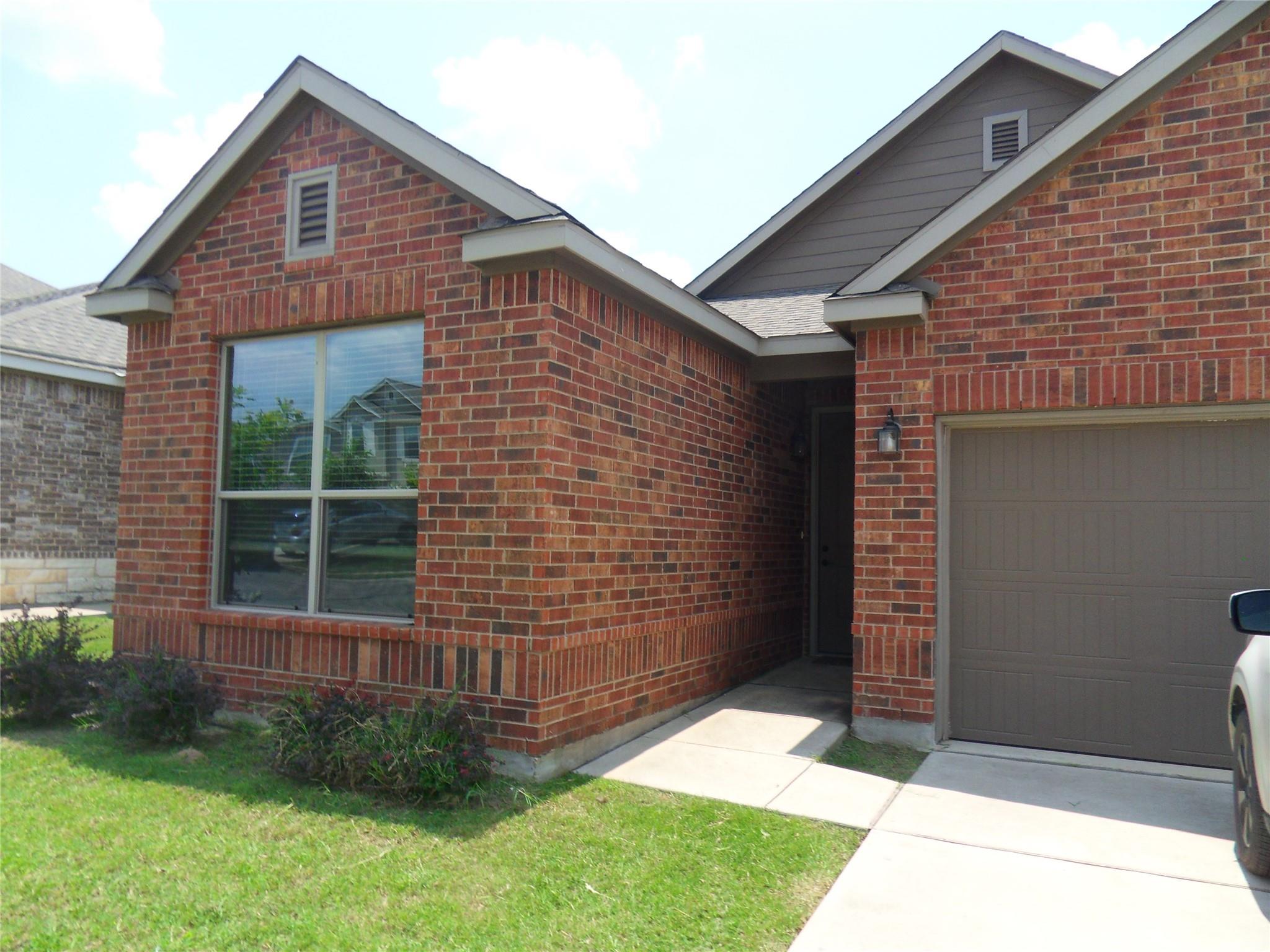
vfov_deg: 56.8
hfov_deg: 71.6
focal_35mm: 24
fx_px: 881
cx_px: 635
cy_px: 476
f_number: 7.5
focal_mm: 4.2
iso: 80
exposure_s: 1/180
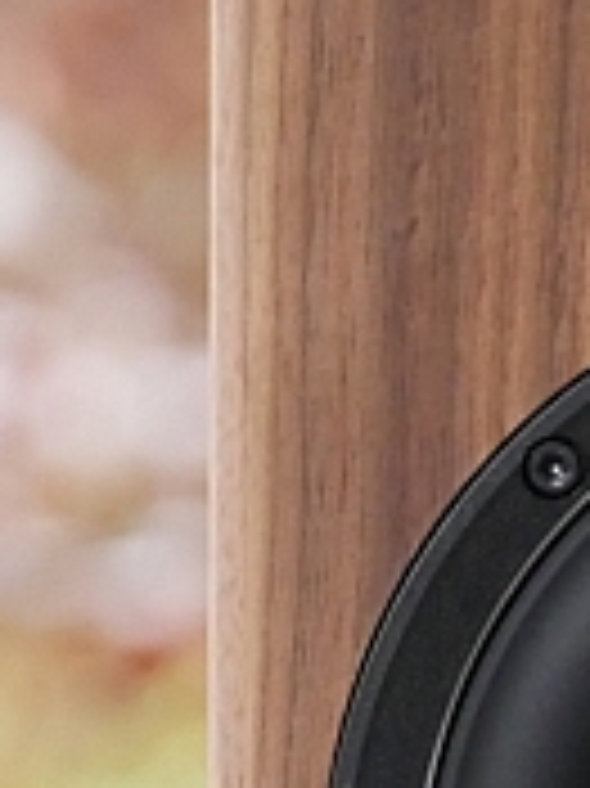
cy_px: 500
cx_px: 975
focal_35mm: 1282
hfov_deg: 1.2
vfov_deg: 1.5
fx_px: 29170
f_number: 5.6
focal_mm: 140
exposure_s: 1/200
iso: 3200
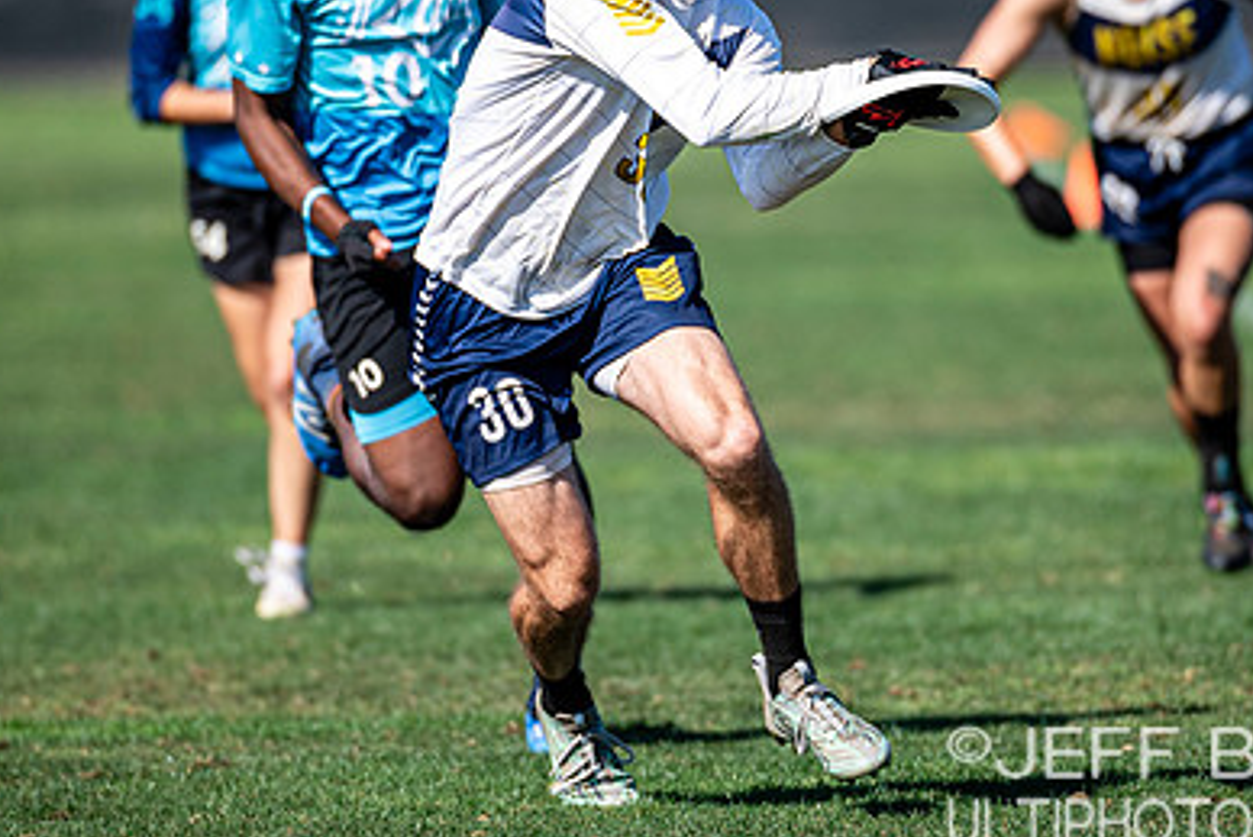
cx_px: 758
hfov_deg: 3.3
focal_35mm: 620
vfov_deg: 2.2
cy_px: 343
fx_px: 21586
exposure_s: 1/2500
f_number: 3.2
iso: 160
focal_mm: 300
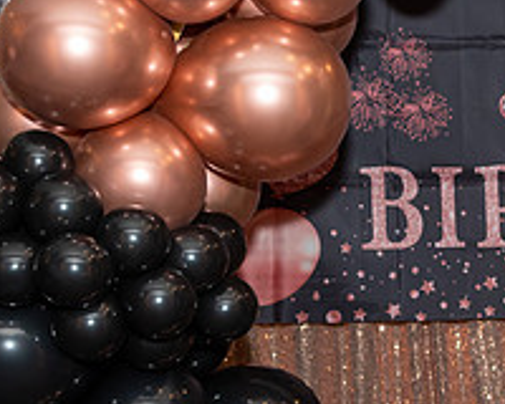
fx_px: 1734
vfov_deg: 13.3
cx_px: 708
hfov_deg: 15.5
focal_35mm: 116
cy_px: 233
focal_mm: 23
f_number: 5
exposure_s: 1/250
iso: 400
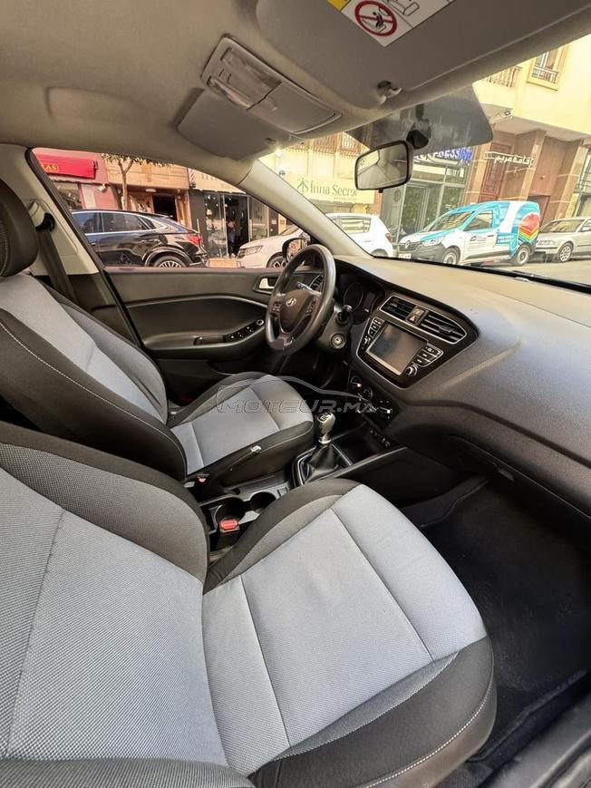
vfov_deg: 102.1
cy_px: 394
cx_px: 296
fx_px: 319
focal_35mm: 14
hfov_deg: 85.7
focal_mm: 2.22
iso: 320
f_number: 2.2
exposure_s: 1/99
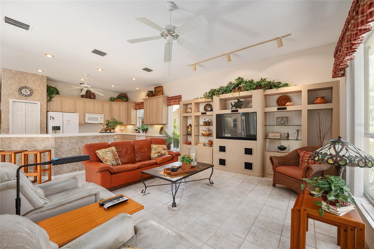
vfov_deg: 81.2
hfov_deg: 104.3
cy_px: 124
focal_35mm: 14
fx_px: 145
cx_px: 187
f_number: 7.1
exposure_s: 1/6
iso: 400
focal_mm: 14
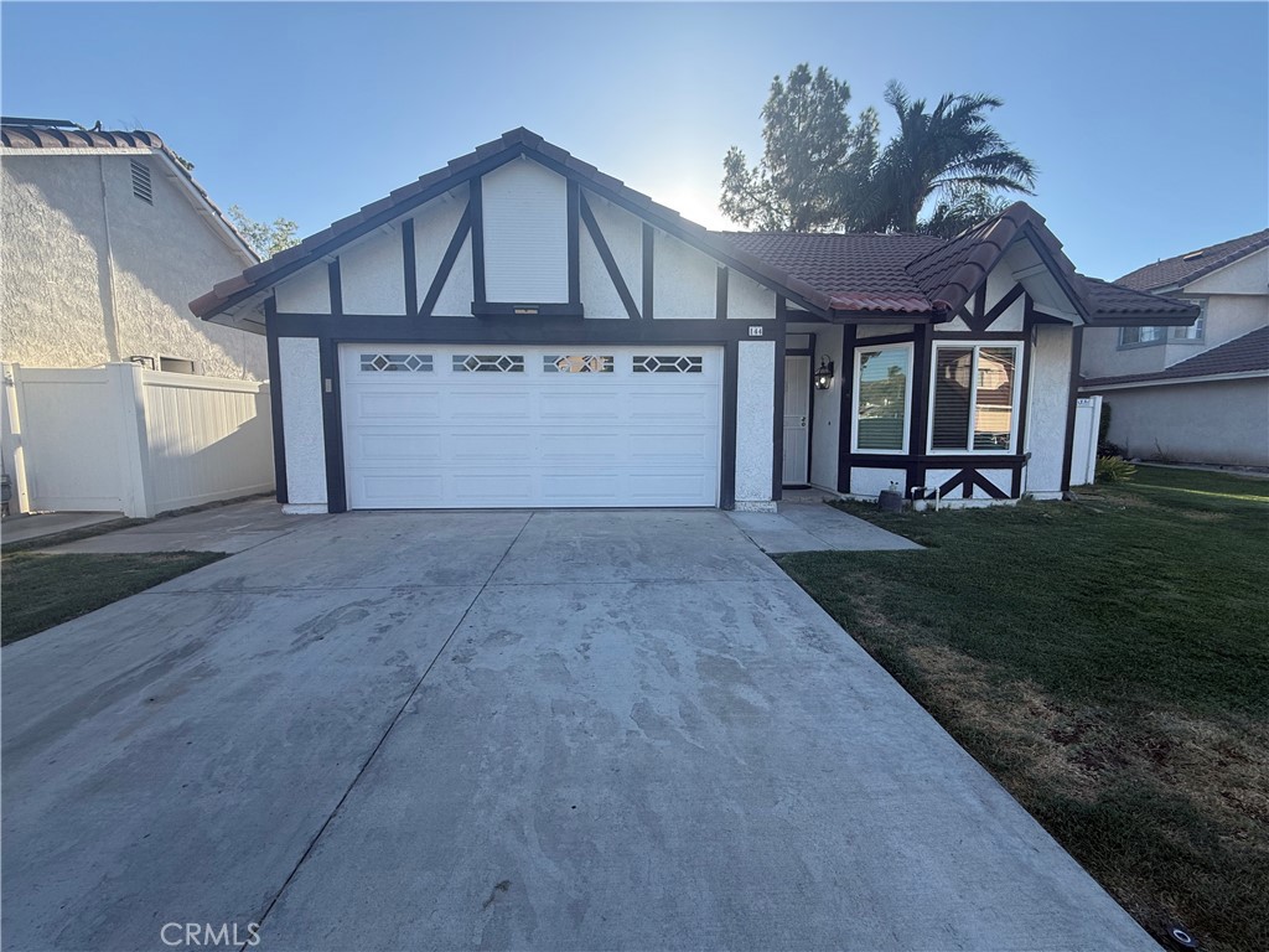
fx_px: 513
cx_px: 634
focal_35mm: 14
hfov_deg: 102.1
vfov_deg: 85.7
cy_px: 476
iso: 50
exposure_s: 1/475
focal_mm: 2.22
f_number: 2.2
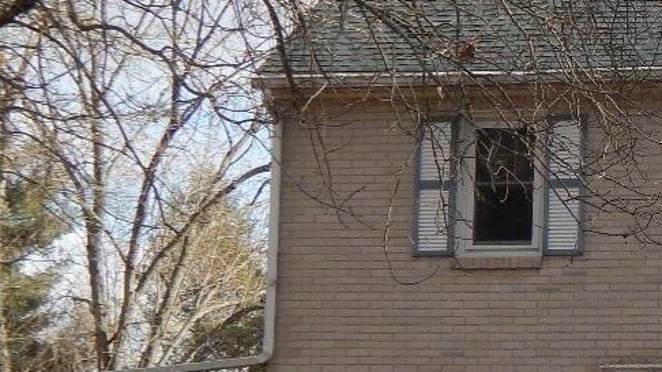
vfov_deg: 6.2
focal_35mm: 197
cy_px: 157
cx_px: 802
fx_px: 3457
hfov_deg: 10.7
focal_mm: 10.9
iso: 125
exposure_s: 1/400
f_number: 4
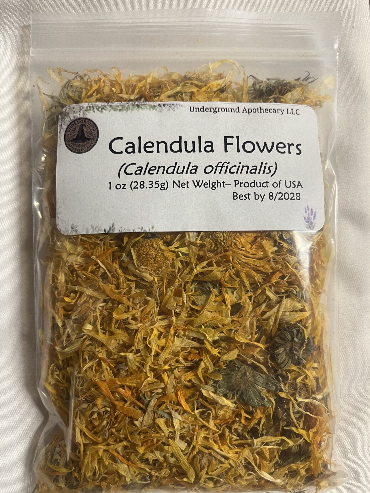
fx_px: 371
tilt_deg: -86.9
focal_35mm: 26
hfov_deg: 53.1
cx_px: 185
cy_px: 246
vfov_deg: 67.3
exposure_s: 1/60
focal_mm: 5.1
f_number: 1.6
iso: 160
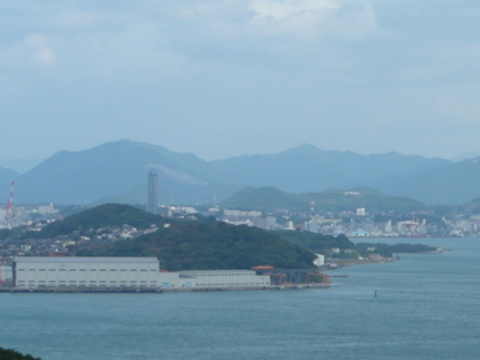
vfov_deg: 7.0
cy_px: 171
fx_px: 2969
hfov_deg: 9.2
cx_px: 458
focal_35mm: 214
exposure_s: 1/470
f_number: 4
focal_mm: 16.5
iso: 50
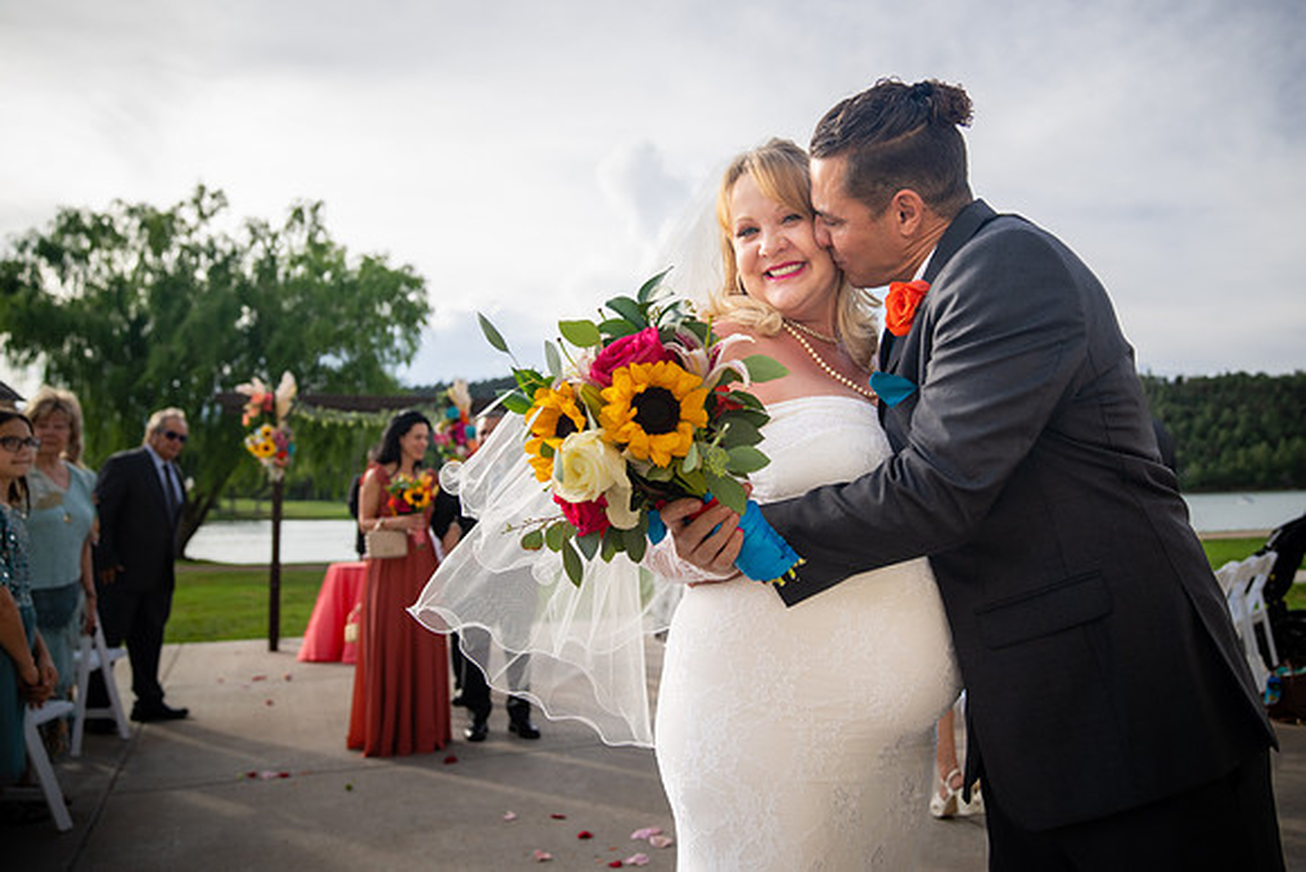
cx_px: 717
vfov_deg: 47.5
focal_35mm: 27
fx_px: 988
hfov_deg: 66.7
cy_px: 395
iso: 100
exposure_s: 1/800
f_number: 2.8
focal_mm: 24
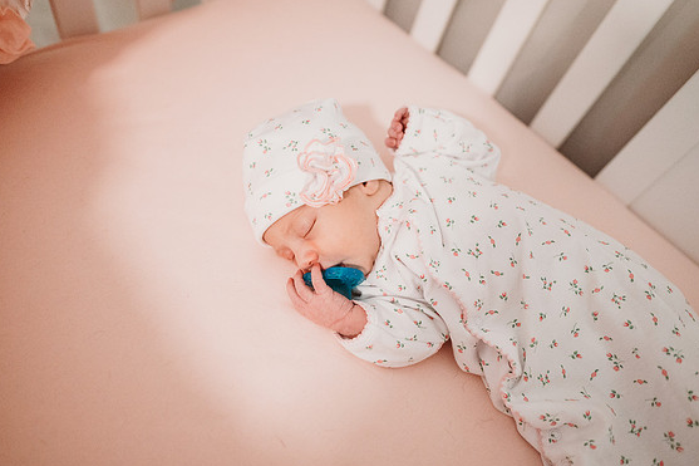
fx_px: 485
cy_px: 230
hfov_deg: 71.5
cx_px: 345
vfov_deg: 51.3
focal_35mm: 25
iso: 2000
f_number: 2.2
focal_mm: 24
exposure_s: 1/160
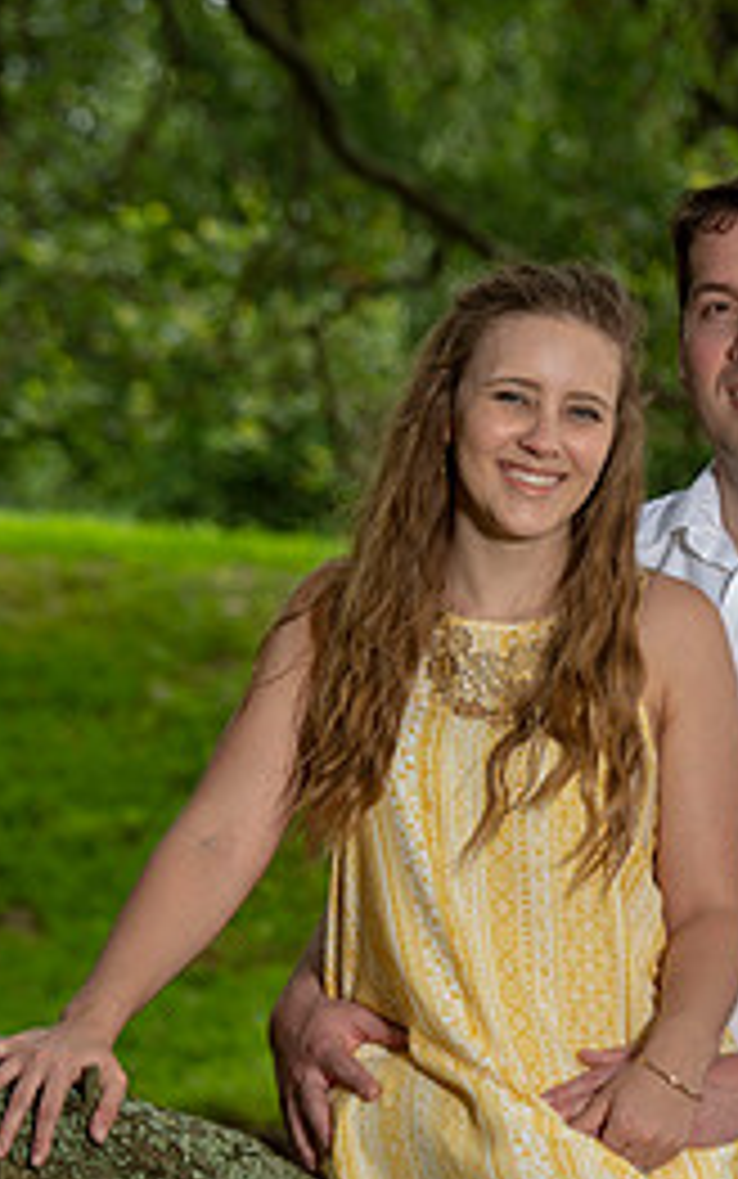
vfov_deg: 10.3
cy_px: 846
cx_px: 637
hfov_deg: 6.5
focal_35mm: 203
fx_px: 6526
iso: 250
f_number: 5.6
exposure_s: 1/125
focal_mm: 116
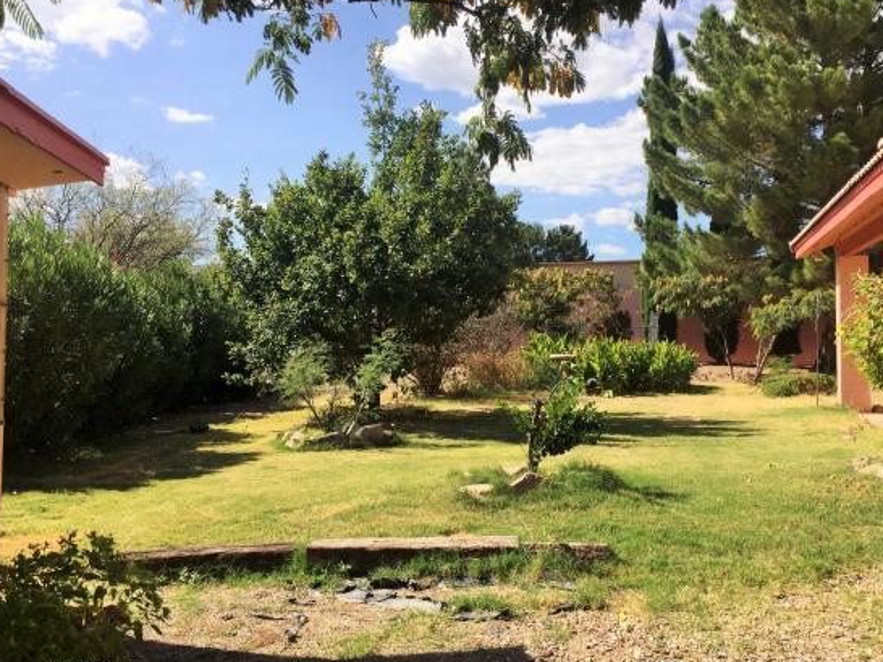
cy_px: 317
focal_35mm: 34
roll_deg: -2.0
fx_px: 867
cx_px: 495
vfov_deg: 41.8
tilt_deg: +2.8
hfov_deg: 53.8
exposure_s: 1/1980
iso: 32
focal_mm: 4.15
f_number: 2.2
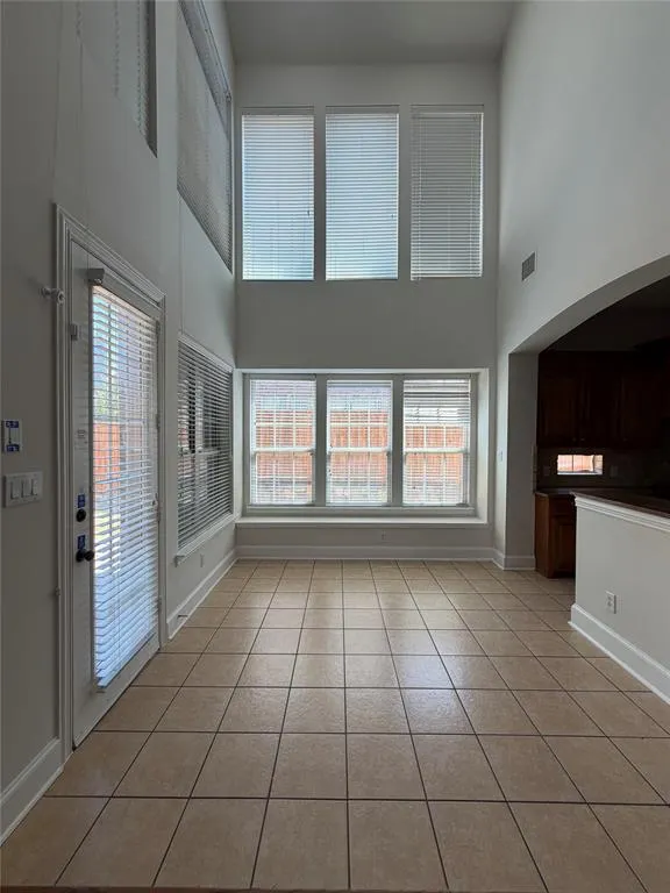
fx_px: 361
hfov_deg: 85.7
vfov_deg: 102.1
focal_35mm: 14
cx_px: 335
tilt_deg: -0.9
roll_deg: +0.6
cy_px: 446
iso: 64
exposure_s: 1/120
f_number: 2.2
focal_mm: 2.22
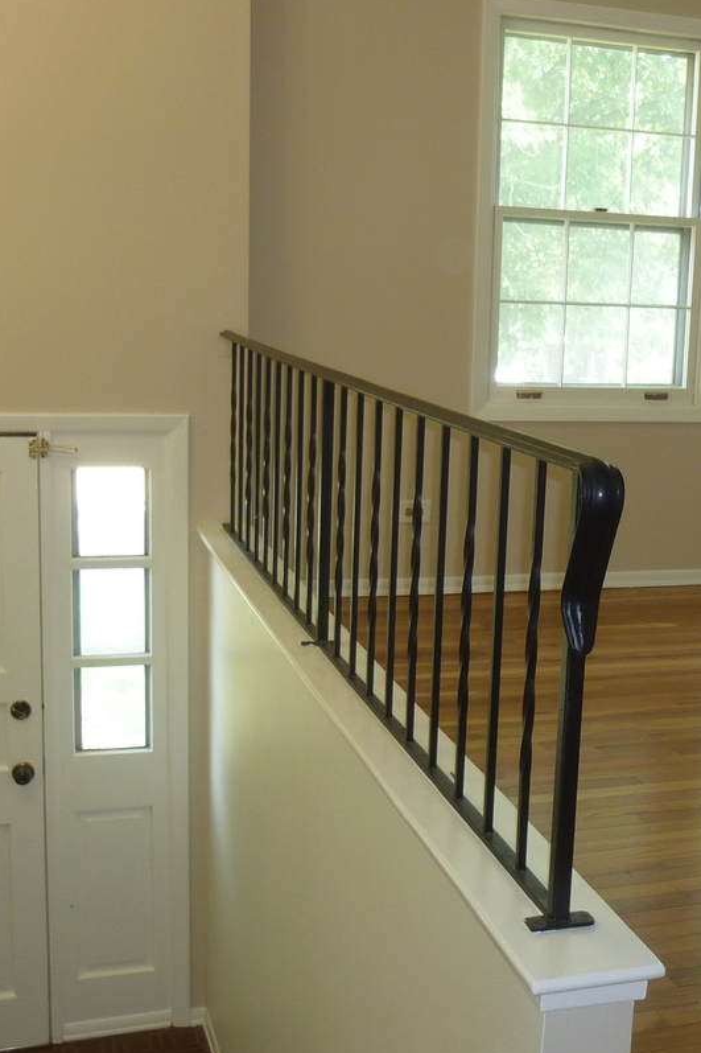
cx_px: 566
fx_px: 1373
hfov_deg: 28.0
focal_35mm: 47
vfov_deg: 41.9
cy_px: 558
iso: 100
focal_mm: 4.5
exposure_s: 1/30
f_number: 3.3
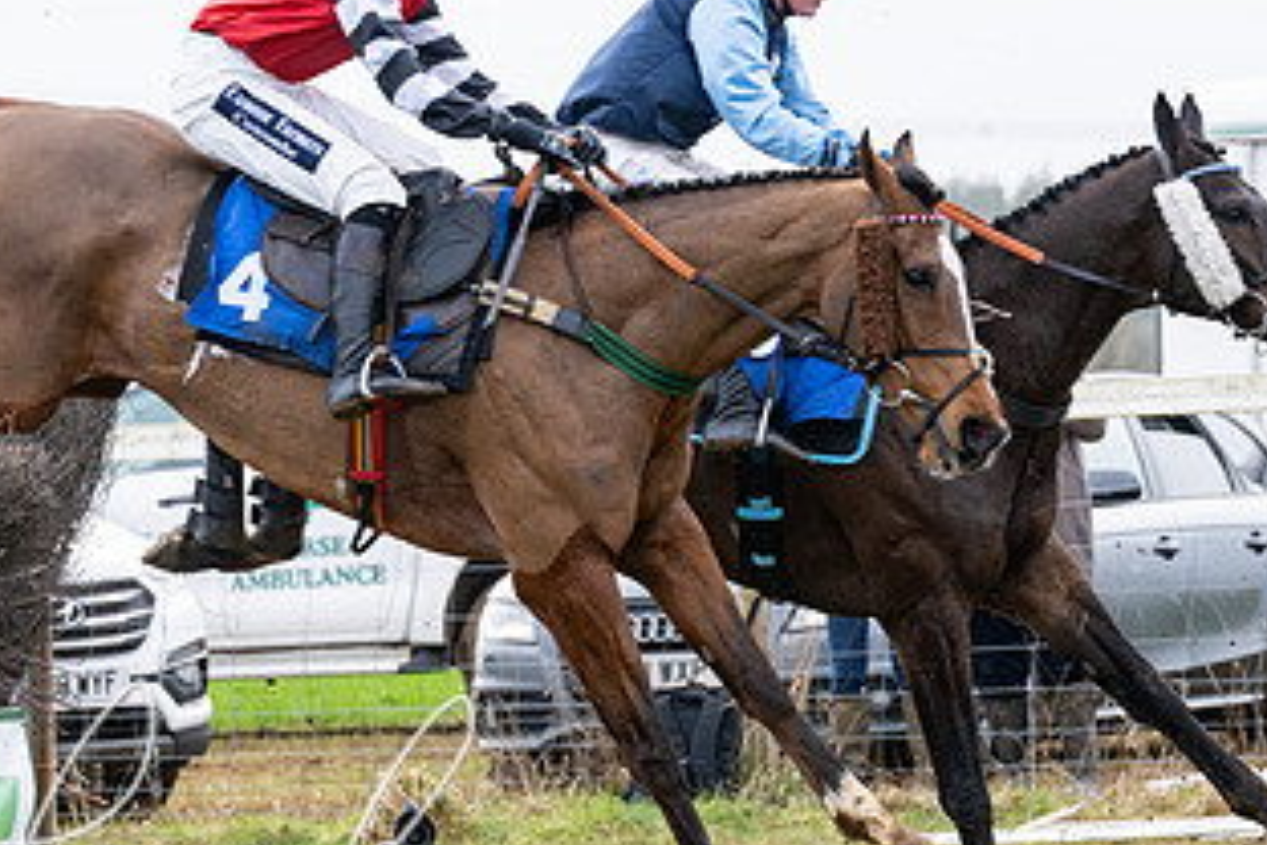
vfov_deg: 4.9
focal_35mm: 281
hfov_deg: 7.3
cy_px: 470
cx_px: 175
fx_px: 9889
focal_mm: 105
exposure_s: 1/800
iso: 400
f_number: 4
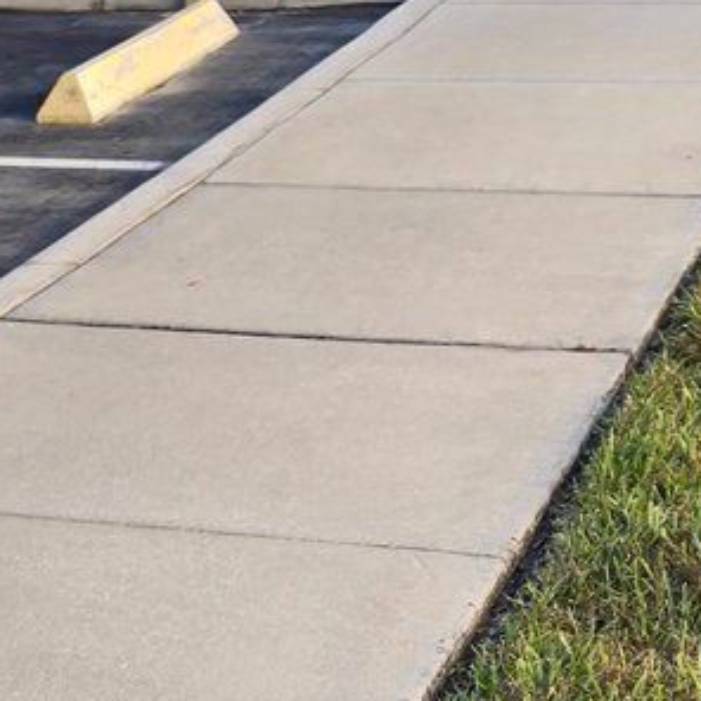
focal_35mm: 110
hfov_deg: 15.3
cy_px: 915
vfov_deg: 15.1
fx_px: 2520
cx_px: -116
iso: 25
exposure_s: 1/180
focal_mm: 5.4
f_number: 1.8
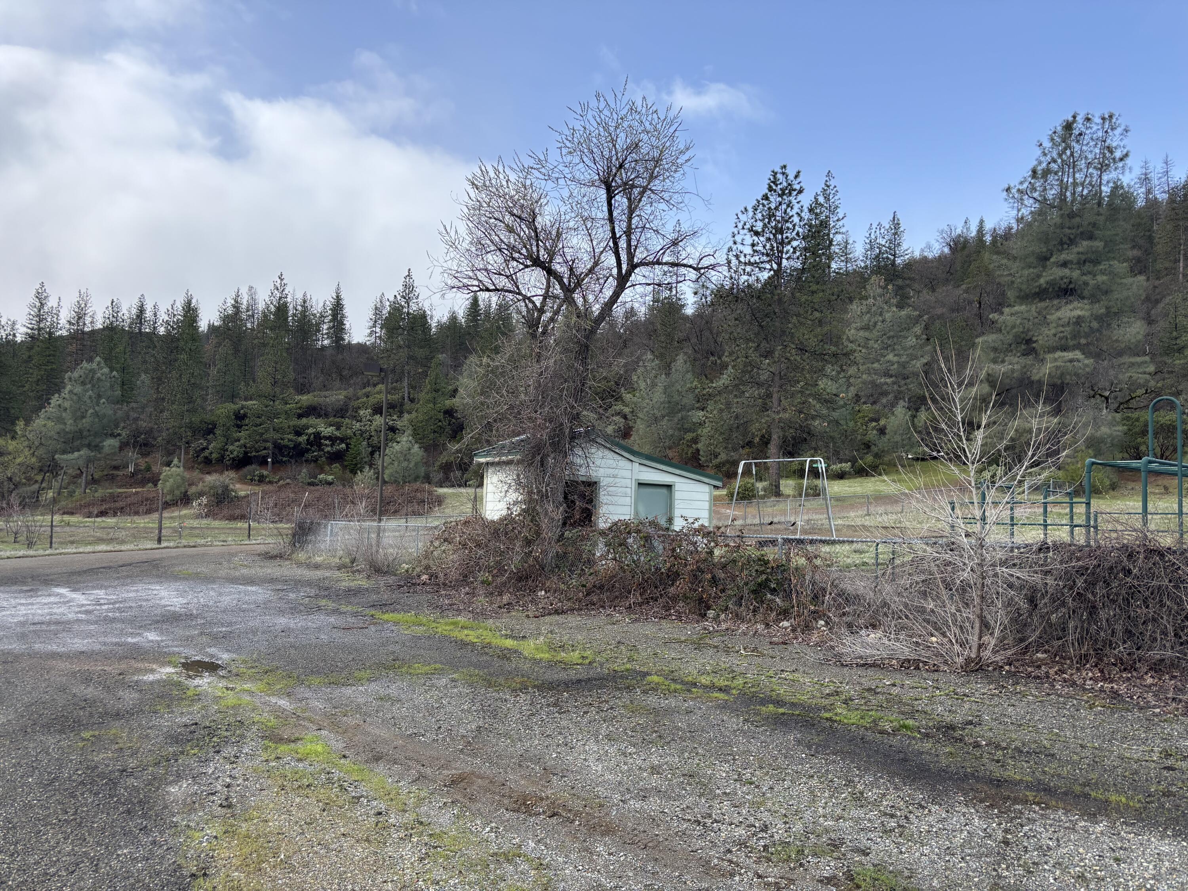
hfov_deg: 67.3
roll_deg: -3.2
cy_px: 446
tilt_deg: +4.5
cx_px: 594
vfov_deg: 53.1
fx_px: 892
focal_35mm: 26
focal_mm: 5.96
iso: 50
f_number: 1.6
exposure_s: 1/1543
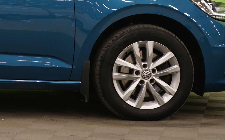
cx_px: -79
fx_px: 987
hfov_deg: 12.5
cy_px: -54
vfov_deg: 8.0
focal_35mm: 161
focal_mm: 46
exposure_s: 1/8
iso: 400
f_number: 5
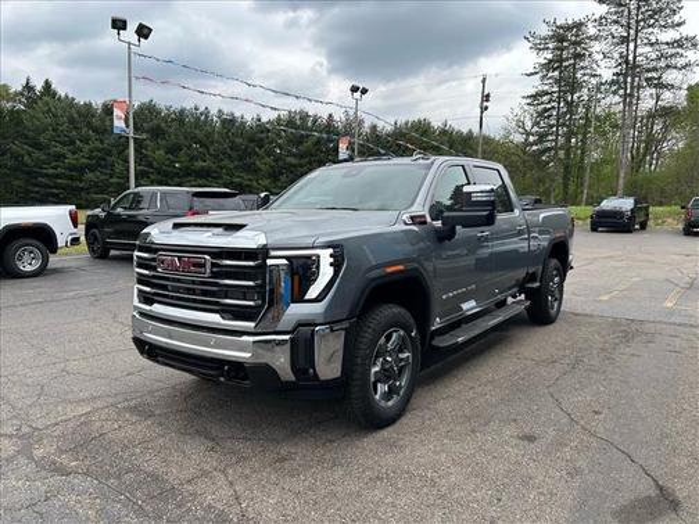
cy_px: 262
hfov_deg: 67.3
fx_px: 525
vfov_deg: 53.1
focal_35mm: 26
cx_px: 350
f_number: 1.5
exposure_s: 1/1869
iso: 50
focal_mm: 5.7
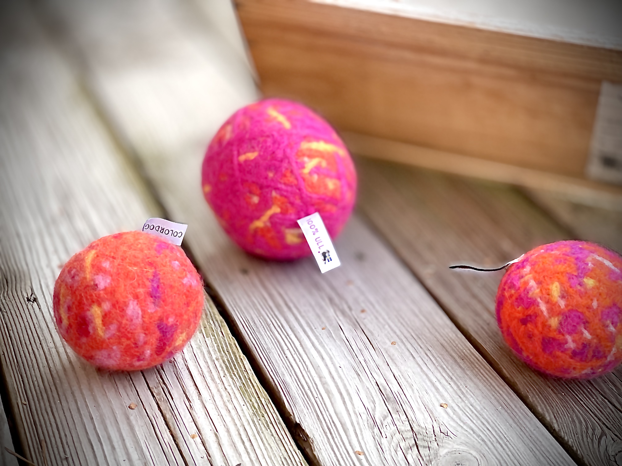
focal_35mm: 64
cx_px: 311
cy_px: 233
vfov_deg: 22.9
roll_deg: -3.5
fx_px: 1150
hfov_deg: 30.3
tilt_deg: -29.4
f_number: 2.2
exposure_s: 1/121
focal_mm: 7.5
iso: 160
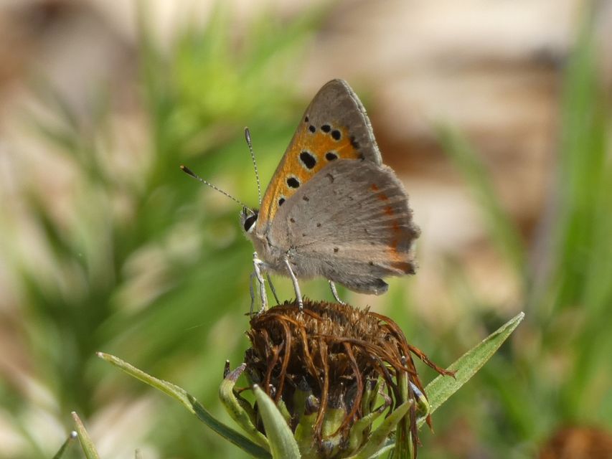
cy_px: 230
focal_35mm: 469
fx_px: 8293
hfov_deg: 4.2
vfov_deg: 3.2
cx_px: 306
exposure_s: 1/125
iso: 80
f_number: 5.6
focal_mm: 84
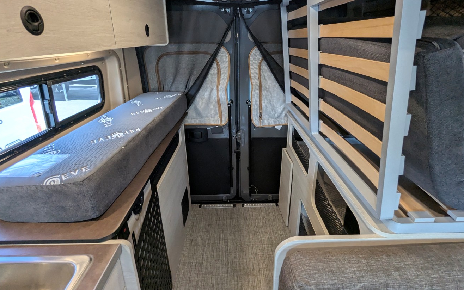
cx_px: 236
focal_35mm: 18
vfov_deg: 64.6
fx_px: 228
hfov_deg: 91.1
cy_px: 122
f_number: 2.2
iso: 182
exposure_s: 1/63.8
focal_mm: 2.35
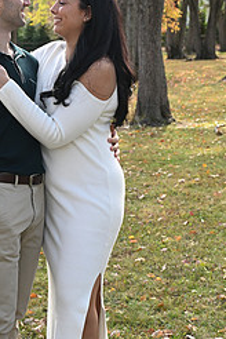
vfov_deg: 19.2
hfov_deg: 12.9
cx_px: 56
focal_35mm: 106
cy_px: 121
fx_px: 998
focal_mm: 45
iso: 200
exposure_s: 1/80
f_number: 6.3
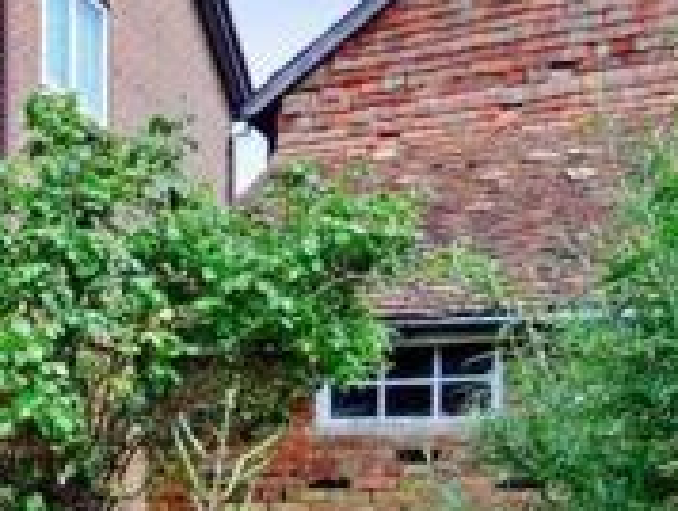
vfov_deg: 26.0
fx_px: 1039
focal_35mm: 53
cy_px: 521
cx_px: 65
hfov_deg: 34.1
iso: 200
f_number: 11
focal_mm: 10
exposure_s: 1/40
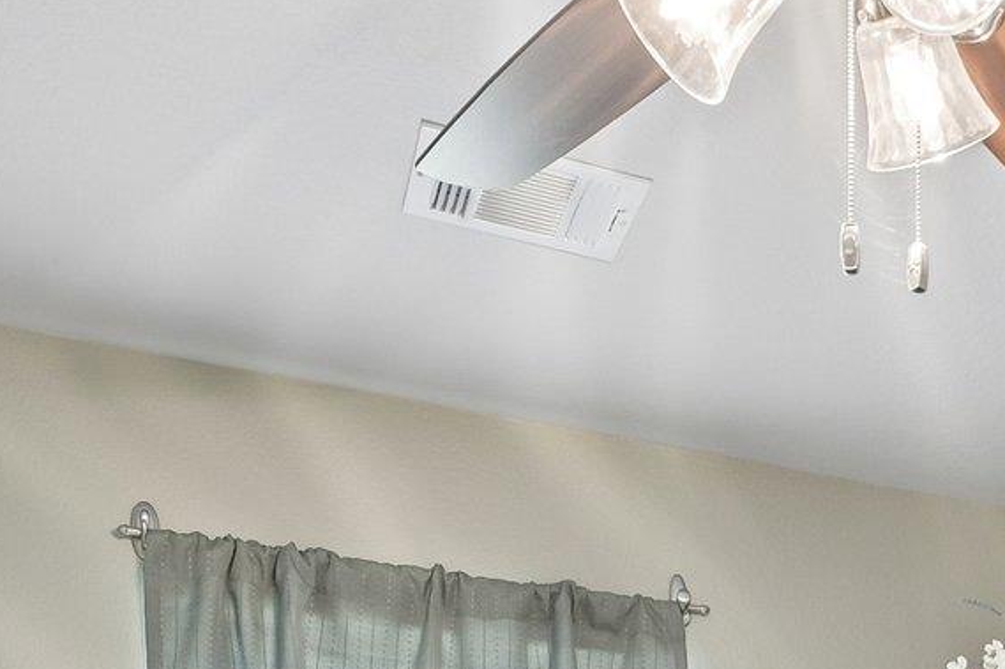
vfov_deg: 20.7
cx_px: 1092
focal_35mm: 54
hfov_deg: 32.6
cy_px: 1053
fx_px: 1507
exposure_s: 1/3.33
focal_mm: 10
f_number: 8
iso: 400
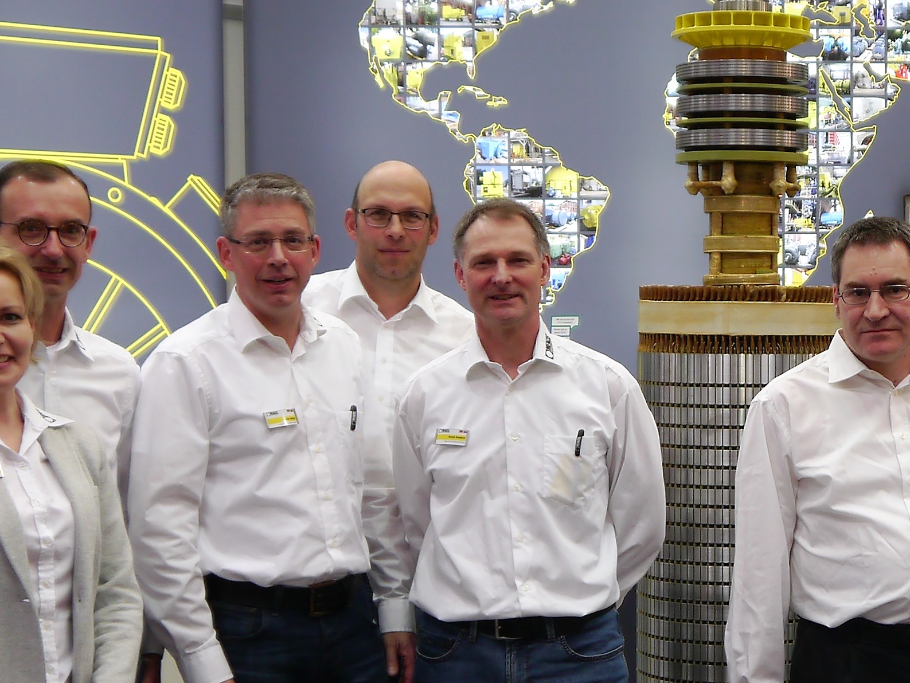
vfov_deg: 18.2
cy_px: 425
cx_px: 842
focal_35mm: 81
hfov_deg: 23.4
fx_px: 2130
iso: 160
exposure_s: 1/60
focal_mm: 14
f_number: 3.5
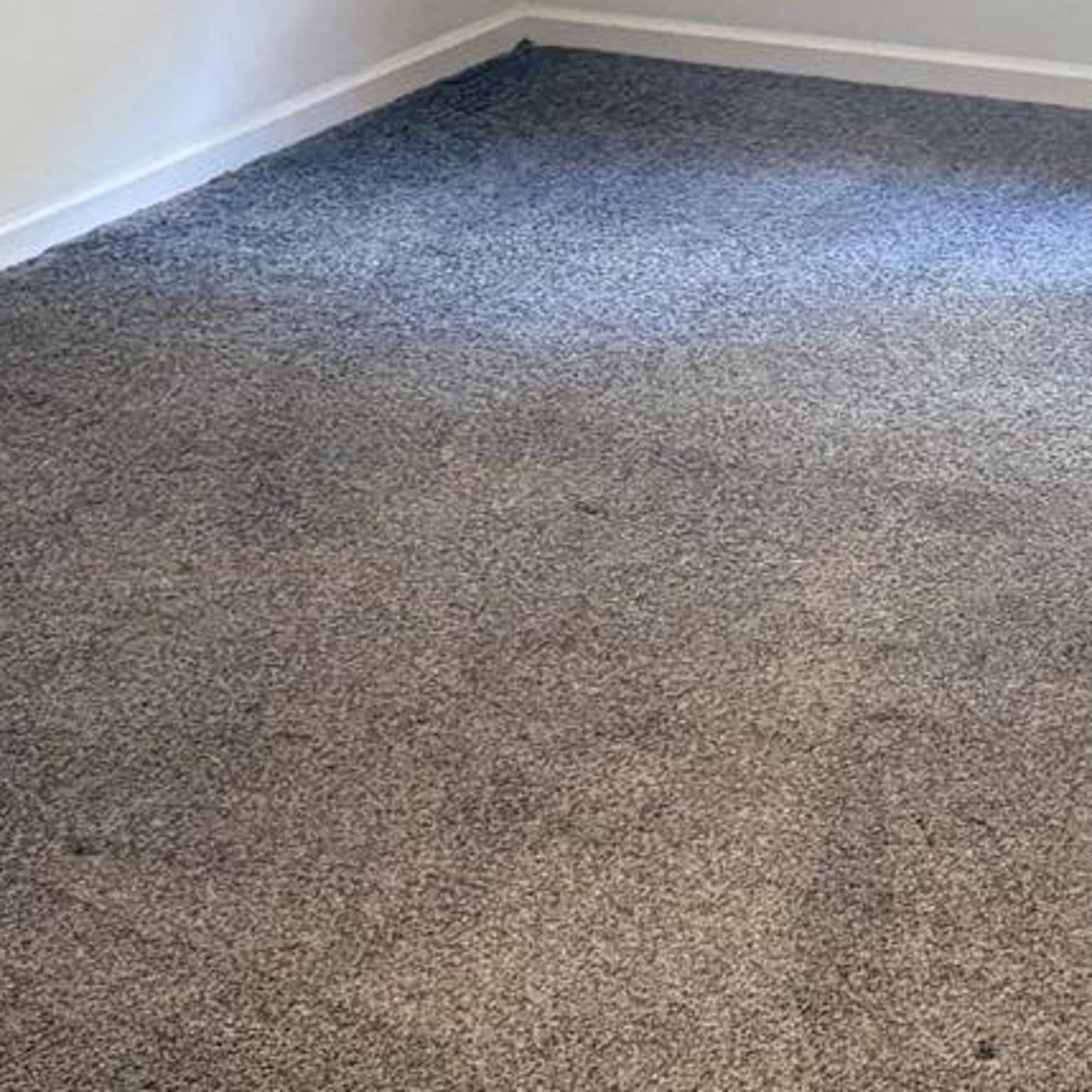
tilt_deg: -5.9
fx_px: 4069
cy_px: -491
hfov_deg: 15.1
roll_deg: +0.4
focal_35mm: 114
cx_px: 967
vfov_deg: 14.4
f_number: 1.78
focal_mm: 6.76
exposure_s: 1/40
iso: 640
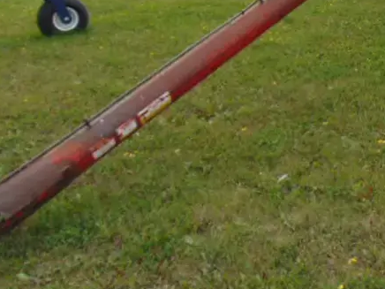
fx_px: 612
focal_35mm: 55
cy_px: 5
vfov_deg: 25.4
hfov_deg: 32.5
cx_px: 373
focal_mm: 4.5
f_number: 3
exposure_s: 1/800
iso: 80
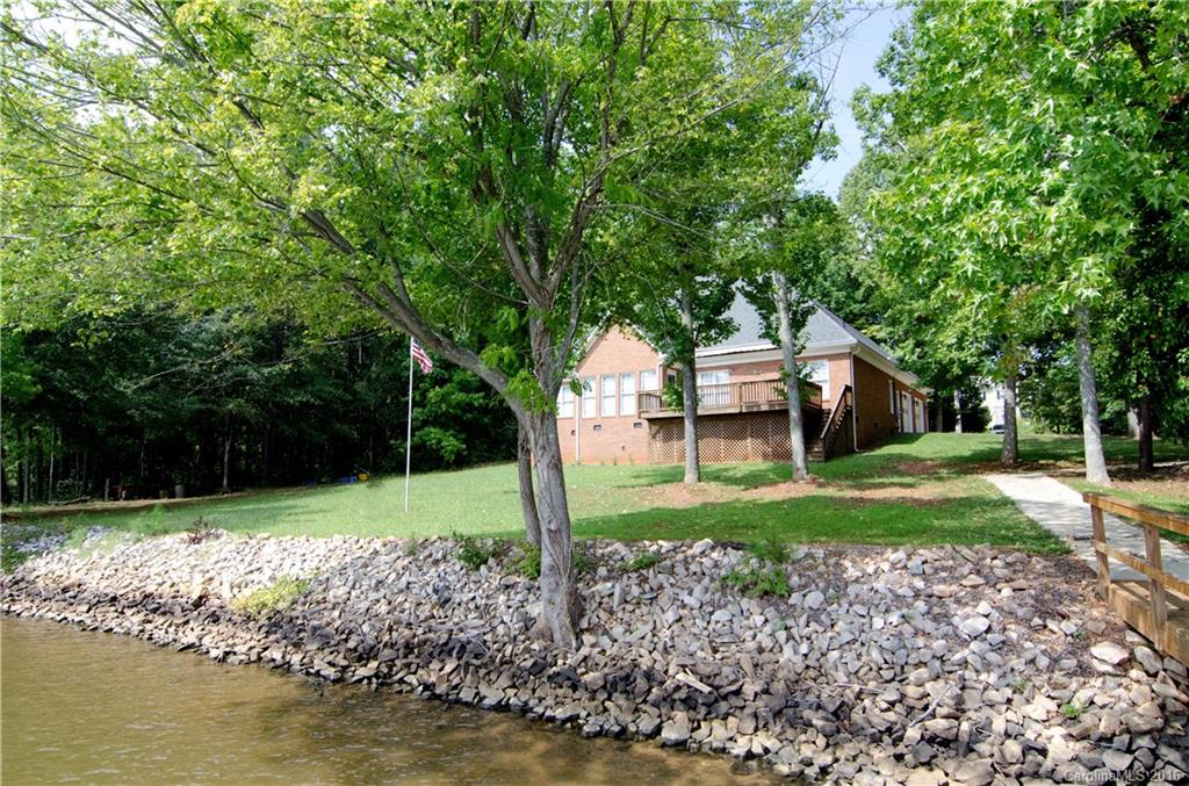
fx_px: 692
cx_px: 594
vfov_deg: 59.2
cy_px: 393
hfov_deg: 81.4
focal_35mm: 21
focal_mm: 14
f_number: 9
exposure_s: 1/1000
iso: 1600
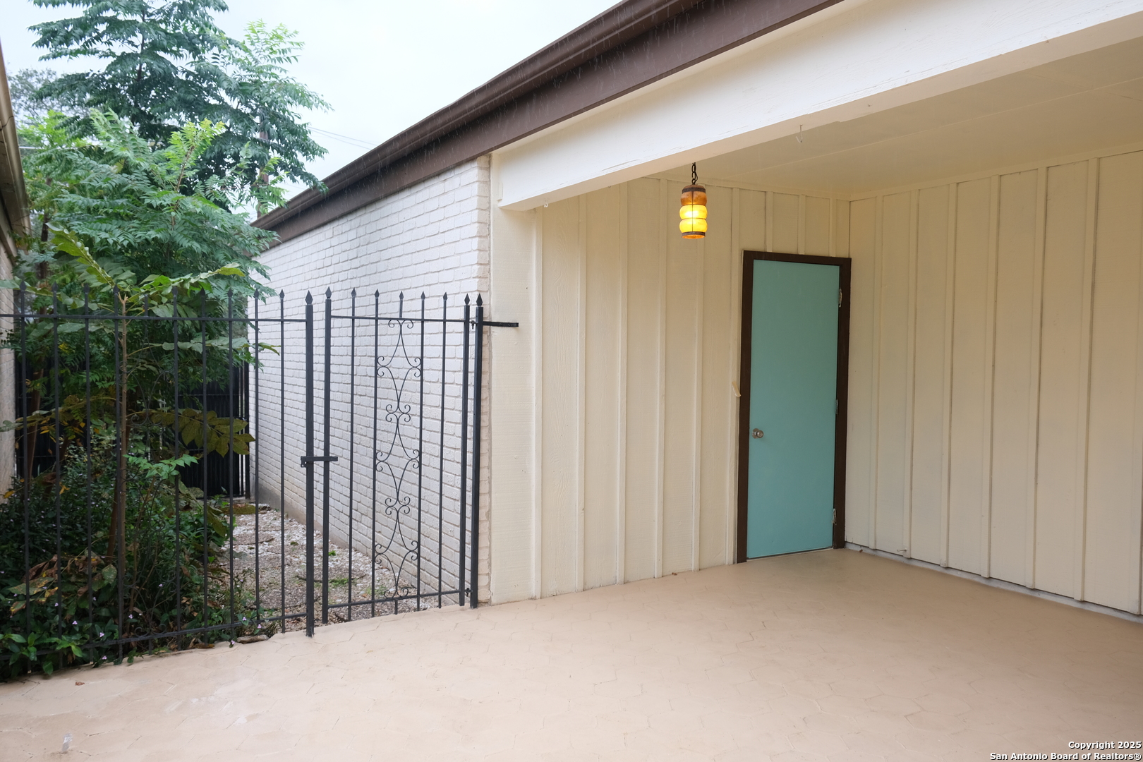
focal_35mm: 27
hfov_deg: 67.4
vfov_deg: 47.9
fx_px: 857
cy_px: 381
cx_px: 572
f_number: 4
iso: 320
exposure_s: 1/140
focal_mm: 18
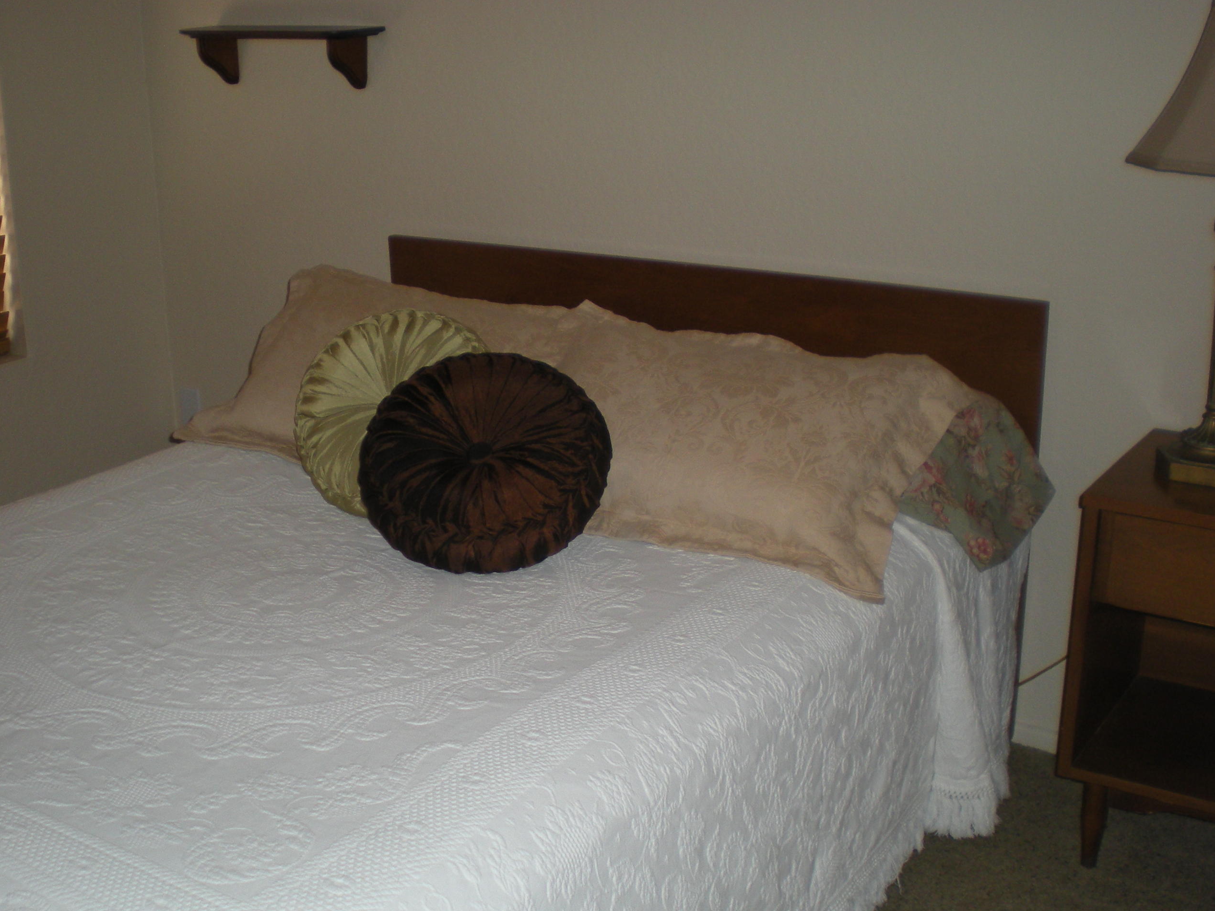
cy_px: 507
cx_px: 550
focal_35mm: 45
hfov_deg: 42.0
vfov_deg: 32.2
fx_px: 1580
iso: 94
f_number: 3.1
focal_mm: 6.3
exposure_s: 1/60
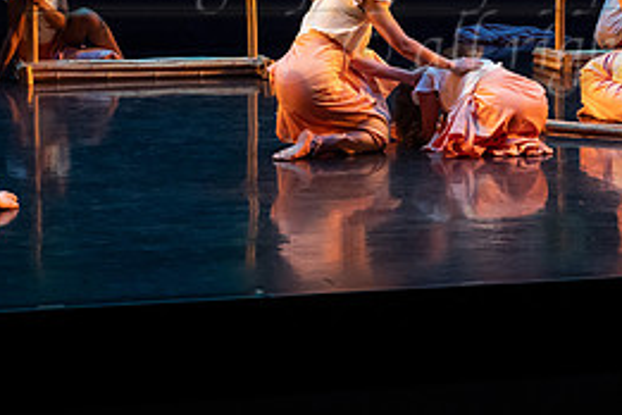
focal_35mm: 134
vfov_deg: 10.2
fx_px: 2315
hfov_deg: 15.1
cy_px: 6
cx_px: 603
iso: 4000
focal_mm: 60
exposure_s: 1/320
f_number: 4
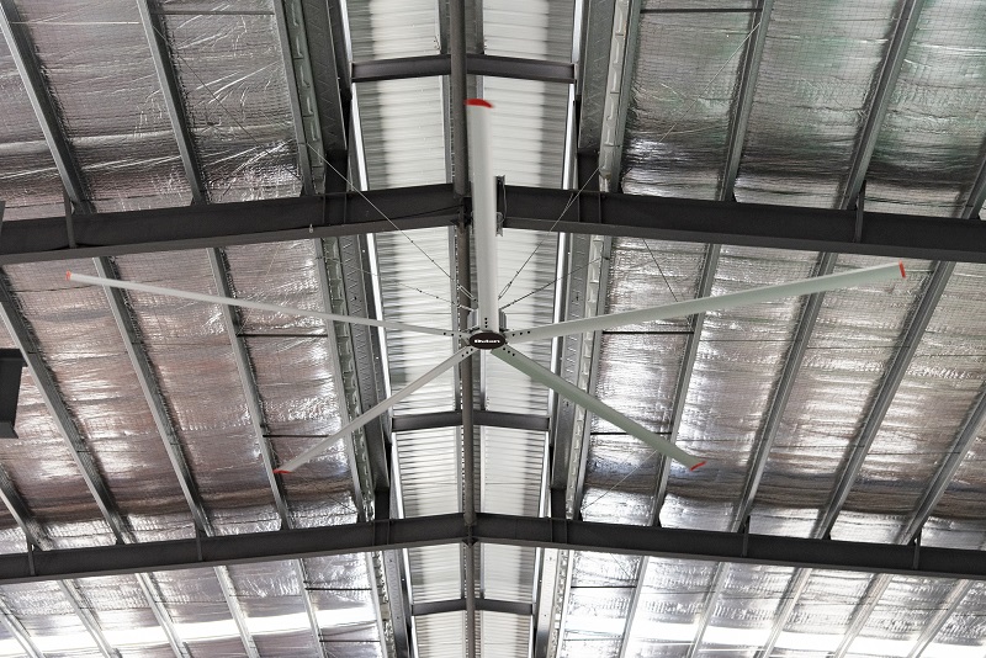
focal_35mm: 62
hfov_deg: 32.4
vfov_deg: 21.9
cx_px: 493
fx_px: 1699
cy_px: 329
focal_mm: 62
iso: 2000
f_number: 5.6
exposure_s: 1/400
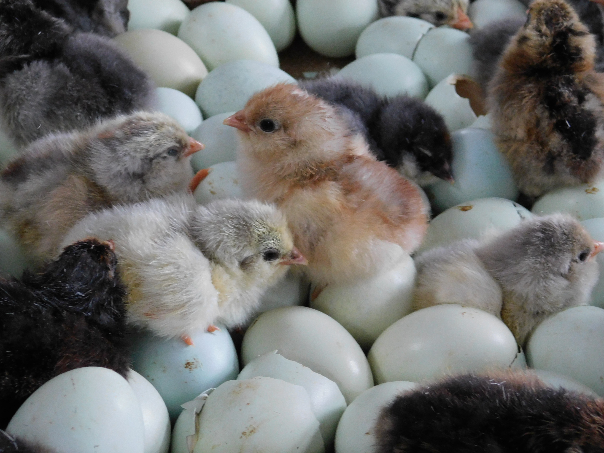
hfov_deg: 24.4
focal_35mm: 80
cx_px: 302
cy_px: 226
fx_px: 1396
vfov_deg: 18.4
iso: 400
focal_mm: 14.2
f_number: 4.4
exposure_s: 1/25
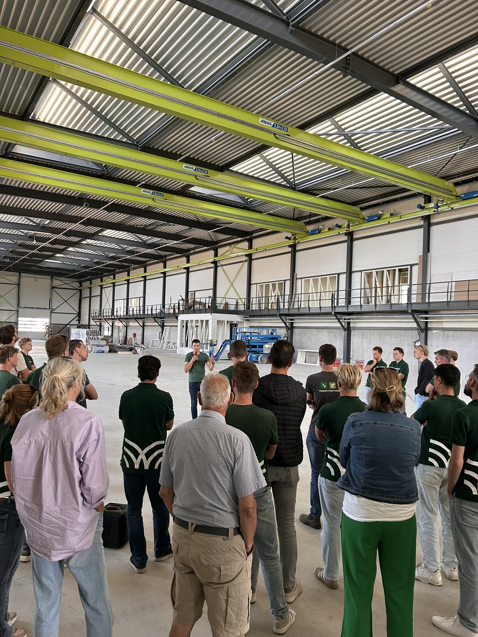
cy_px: 318
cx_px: 239
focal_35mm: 26
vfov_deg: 67.3
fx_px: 479
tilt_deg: +1.1
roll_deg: -2.0
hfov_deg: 53.1
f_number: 1.5
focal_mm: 5.7
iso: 100
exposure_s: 1/121
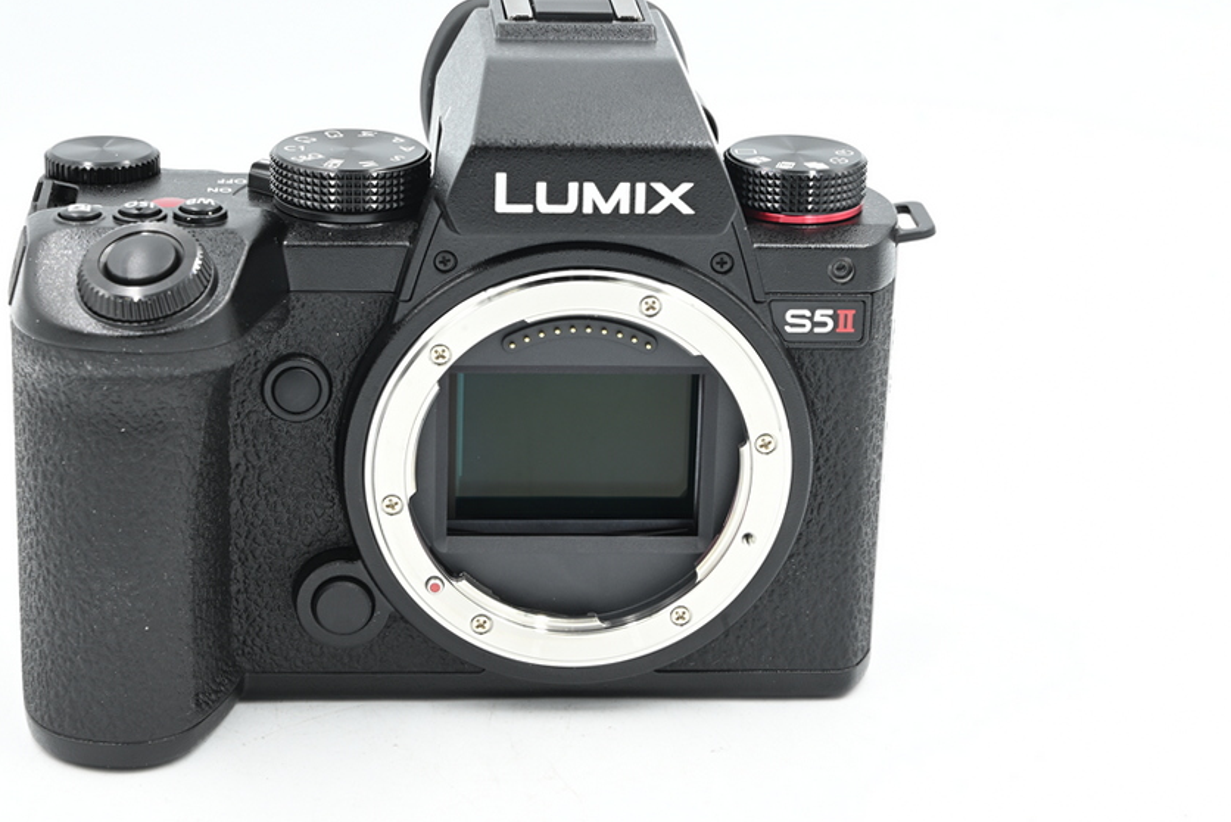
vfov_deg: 15.7
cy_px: 385
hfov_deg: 23.4
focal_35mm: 87
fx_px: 2976
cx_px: 536
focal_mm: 75
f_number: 14
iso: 200
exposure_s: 1/13
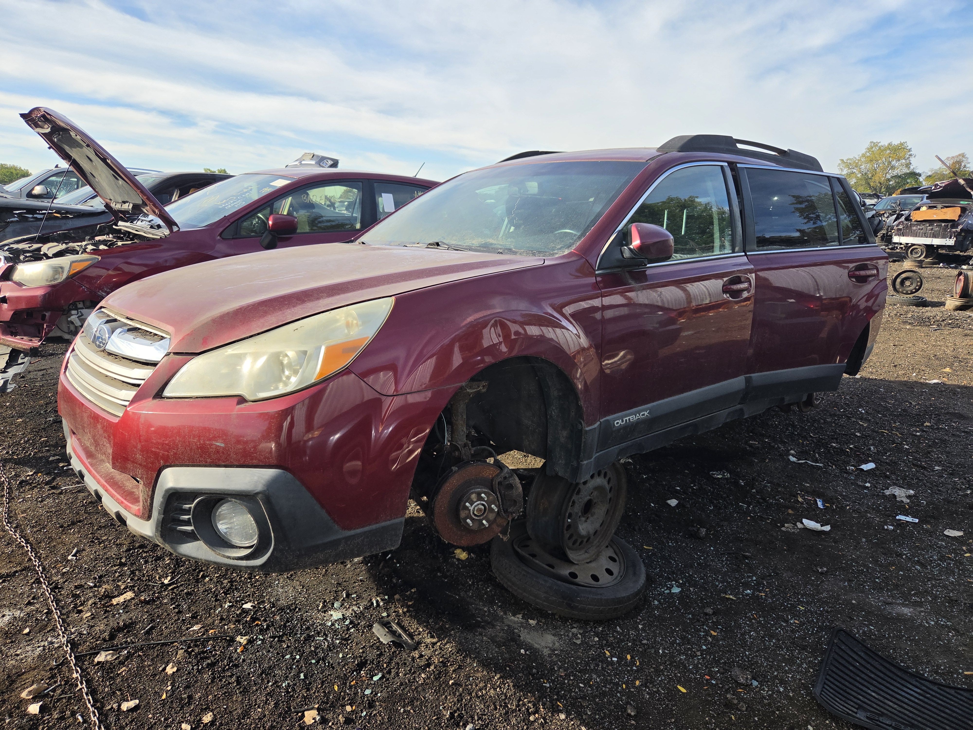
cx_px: 486
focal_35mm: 23
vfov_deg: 58.9
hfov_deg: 73.9
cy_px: 365
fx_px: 646
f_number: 1.8
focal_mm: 5.4
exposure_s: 1/2782
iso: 80
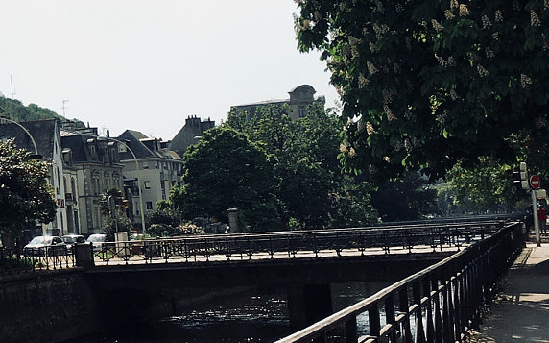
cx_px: -168
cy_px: 122
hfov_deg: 21.7
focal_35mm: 86
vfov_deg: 15.2
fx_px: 1286
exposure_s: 1/1972
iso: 25
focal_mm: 4.15
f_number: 2.2
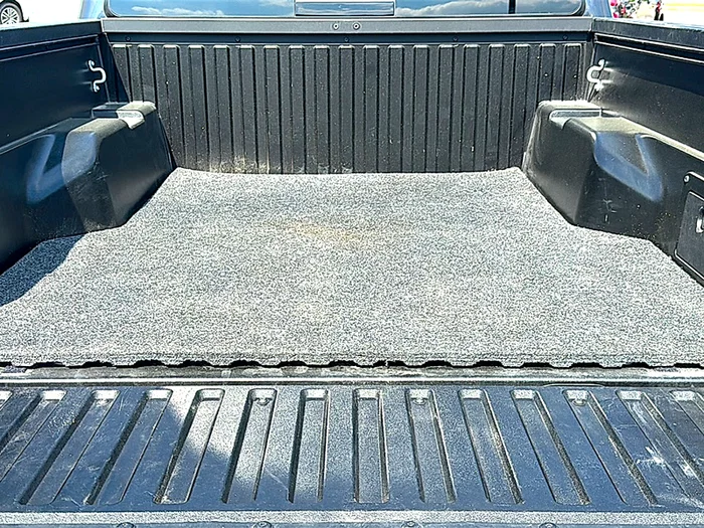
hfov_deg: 50.1
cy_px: 264
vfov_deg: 38.7
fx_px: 752
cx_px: 352
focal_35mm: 37
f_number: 1.78
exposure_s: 1/1592
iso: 80
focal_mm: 6.86
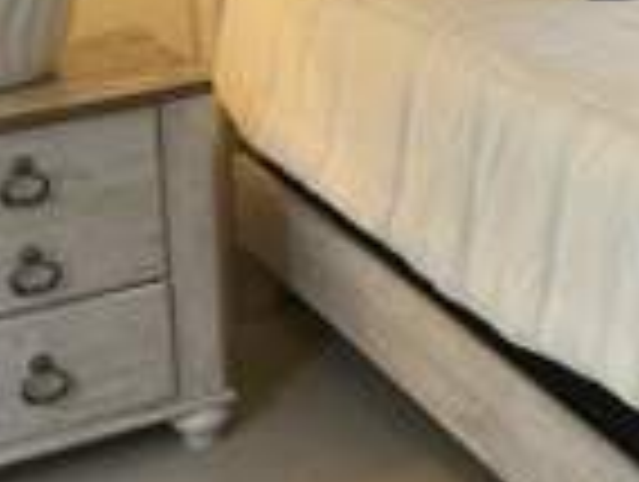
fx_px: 1812
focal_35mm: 98
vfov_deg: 14.6
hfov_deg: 18.8
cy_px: -126
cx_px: 788
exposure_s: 1/60
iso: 100
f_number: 1.8
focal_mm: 3
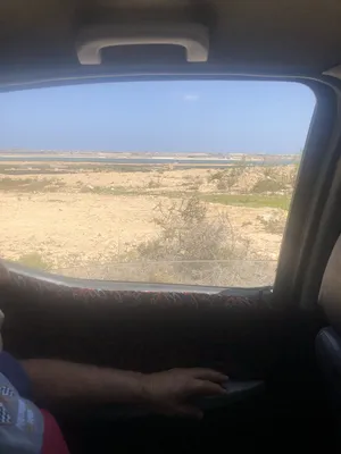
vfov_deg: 63.4
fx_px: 368
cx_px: 170
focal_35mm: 28
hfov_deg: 49.7
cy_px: 227
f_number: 1.8
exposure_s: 1/2183
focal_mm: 3.99
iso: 25
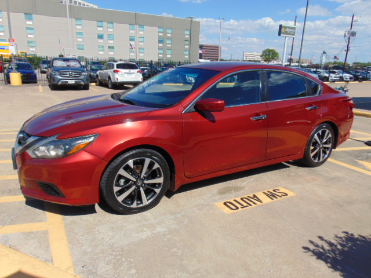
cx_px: 186
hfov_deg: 69.4
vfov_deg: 54.9
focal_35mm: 25
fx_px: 268
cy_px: 139
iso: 80
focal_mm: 4.5
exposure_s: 1/320
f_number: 7.7
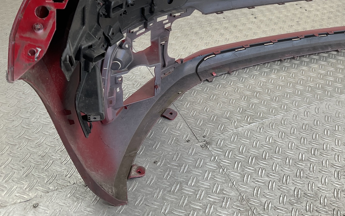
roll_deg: -6.5
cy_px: 36
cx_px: 226
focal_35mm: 45
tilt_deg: -27.4
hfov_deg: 43.8
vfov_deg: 27.9
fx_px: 423
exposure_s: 1/117
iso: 16
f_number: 1.8
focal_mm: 3
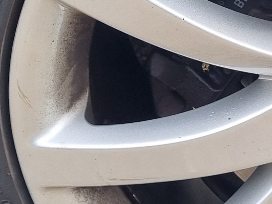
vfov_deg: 11.1
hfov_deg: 14.2
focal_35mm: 134
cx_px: 339
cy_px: 84
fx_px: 1053
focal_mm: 5.4
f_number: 1.8
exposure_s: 1/568
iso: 50
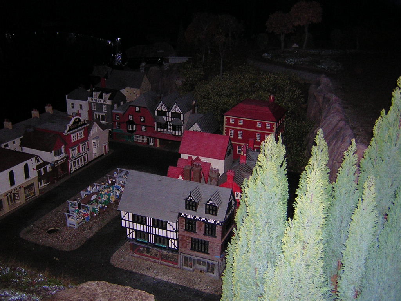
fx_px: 417
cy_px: 150
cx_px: 200
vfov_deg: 39.7
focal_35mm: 36
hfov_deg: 51.4
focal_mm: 4.7
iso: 377
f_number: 2.6
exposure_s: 1/60.1
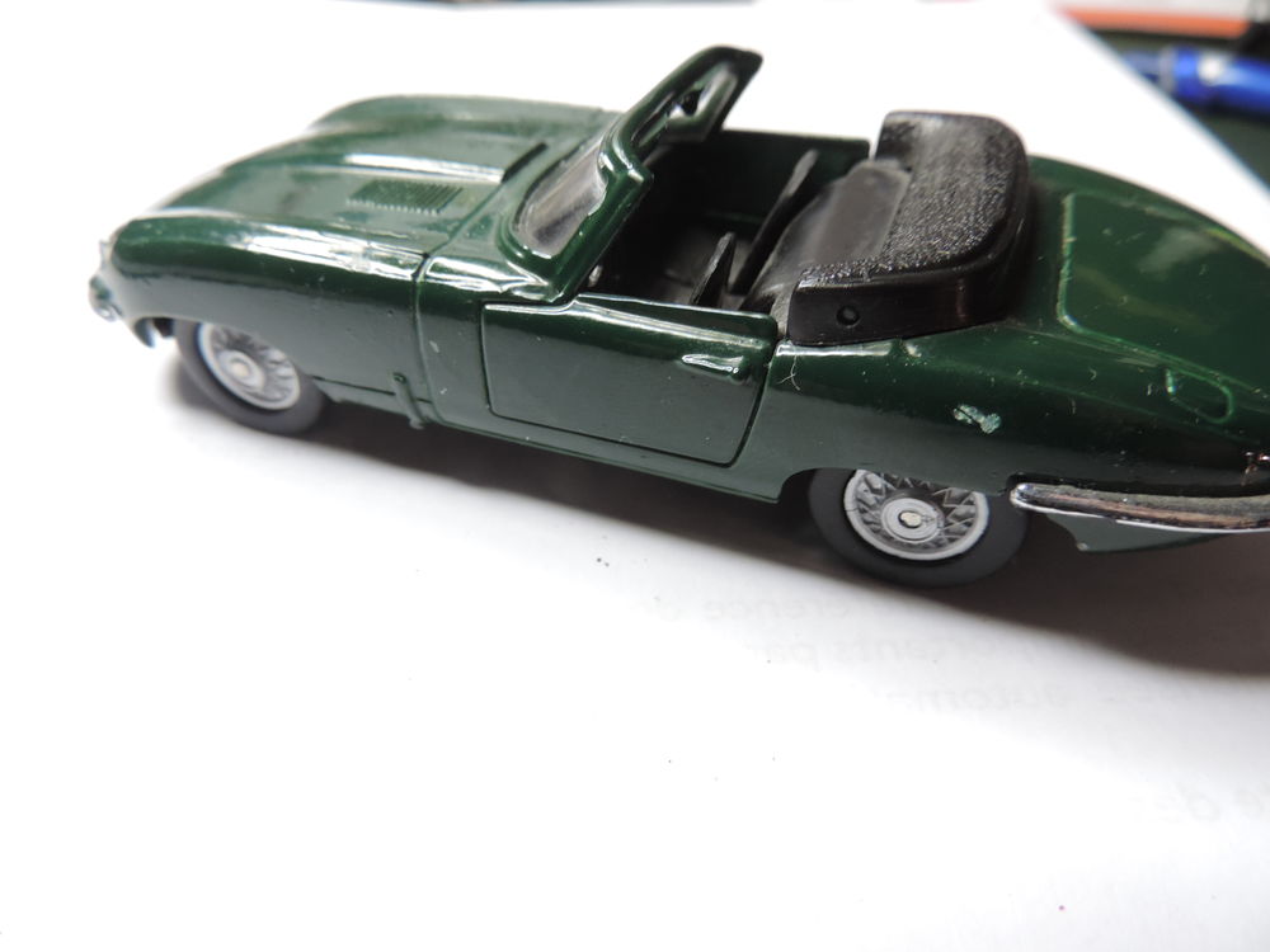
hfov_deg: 71.6
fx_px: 881
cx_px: 635
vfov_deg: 56.8
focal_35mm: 24
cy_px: 476
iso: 220
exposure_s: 1/30
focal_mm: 4.3
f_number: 3
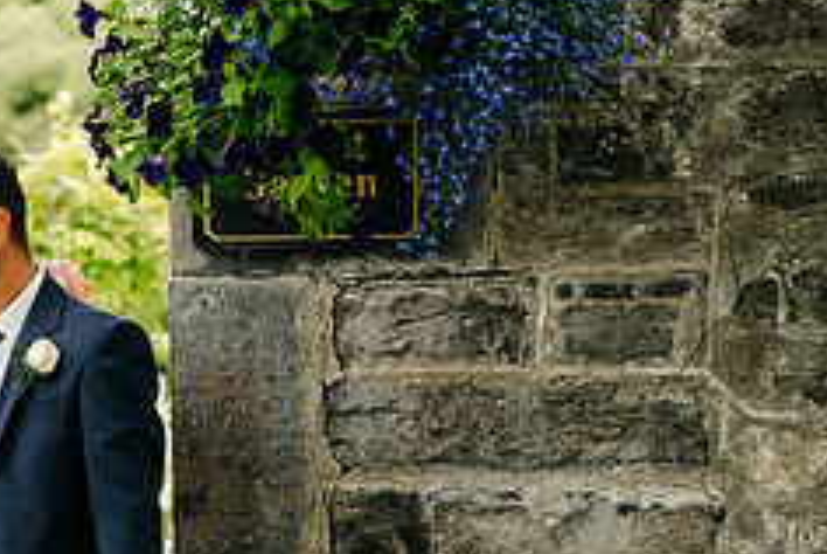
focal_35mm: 86
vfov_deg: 15.8
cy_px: 461
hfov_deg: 21.9
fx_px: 1978
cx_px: -161
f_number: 2
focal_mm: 35
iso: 100
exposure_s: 1/400
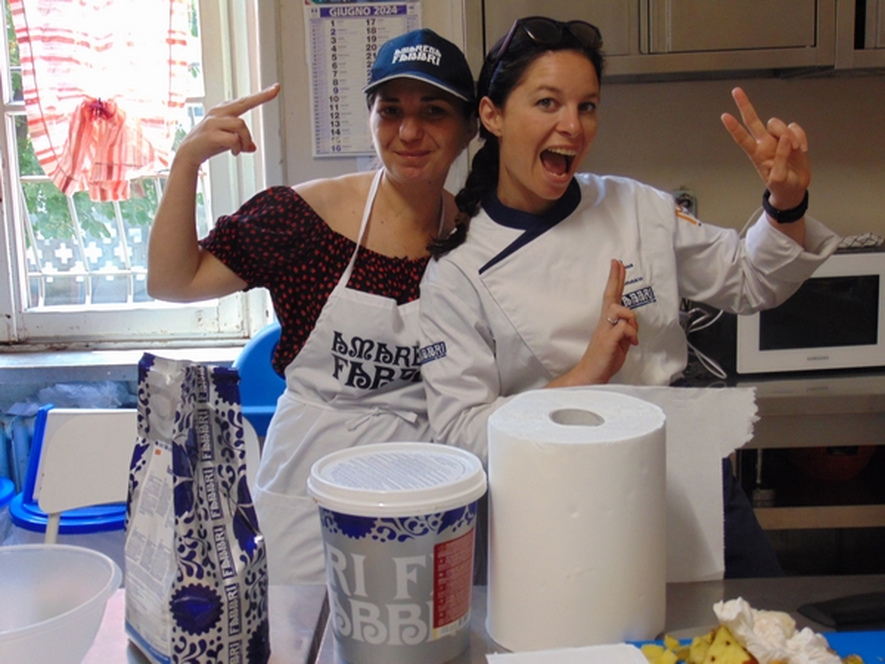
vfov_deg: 34.3
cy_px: 332
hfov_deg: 44.8
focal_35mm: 42
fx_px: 1074
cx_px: 442
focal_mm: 7.6
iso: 160
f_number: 3.3
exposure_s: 1/30
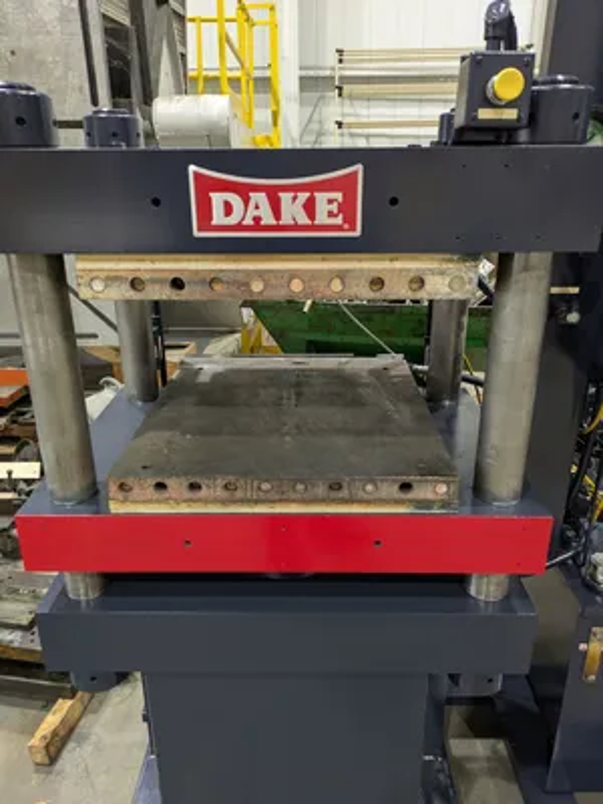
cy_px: 402
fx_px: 581
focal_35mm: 25
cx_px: 302
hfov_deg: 54.9
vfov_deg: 69.4
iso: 196
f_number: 1.89
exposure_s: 1/40
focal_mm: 5.43
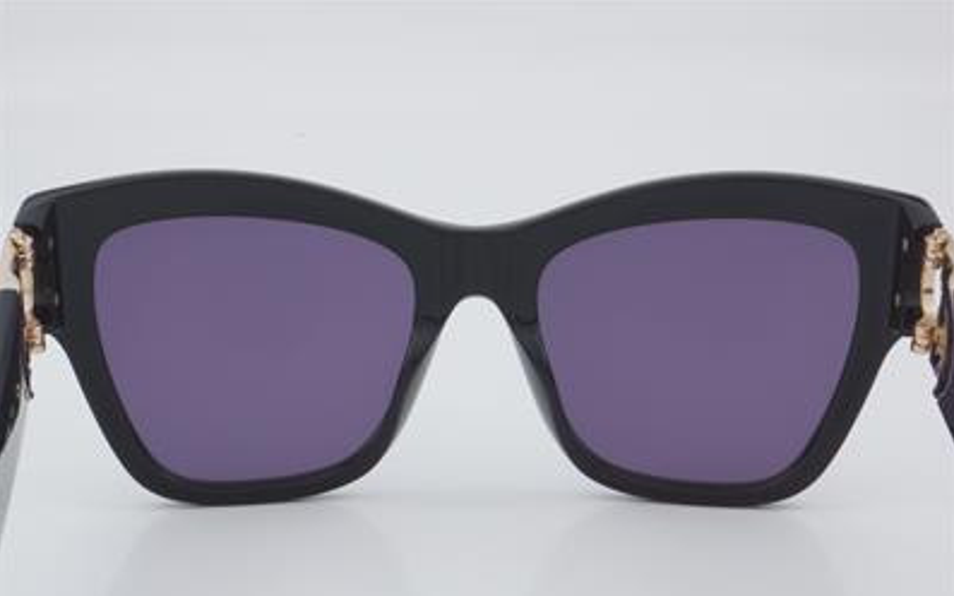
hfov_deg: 26.8
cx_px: 478
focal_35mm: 77
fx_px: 2002
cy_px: 315
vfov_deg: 16.9
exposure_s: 1/3
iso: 100
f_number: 32
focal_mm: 50
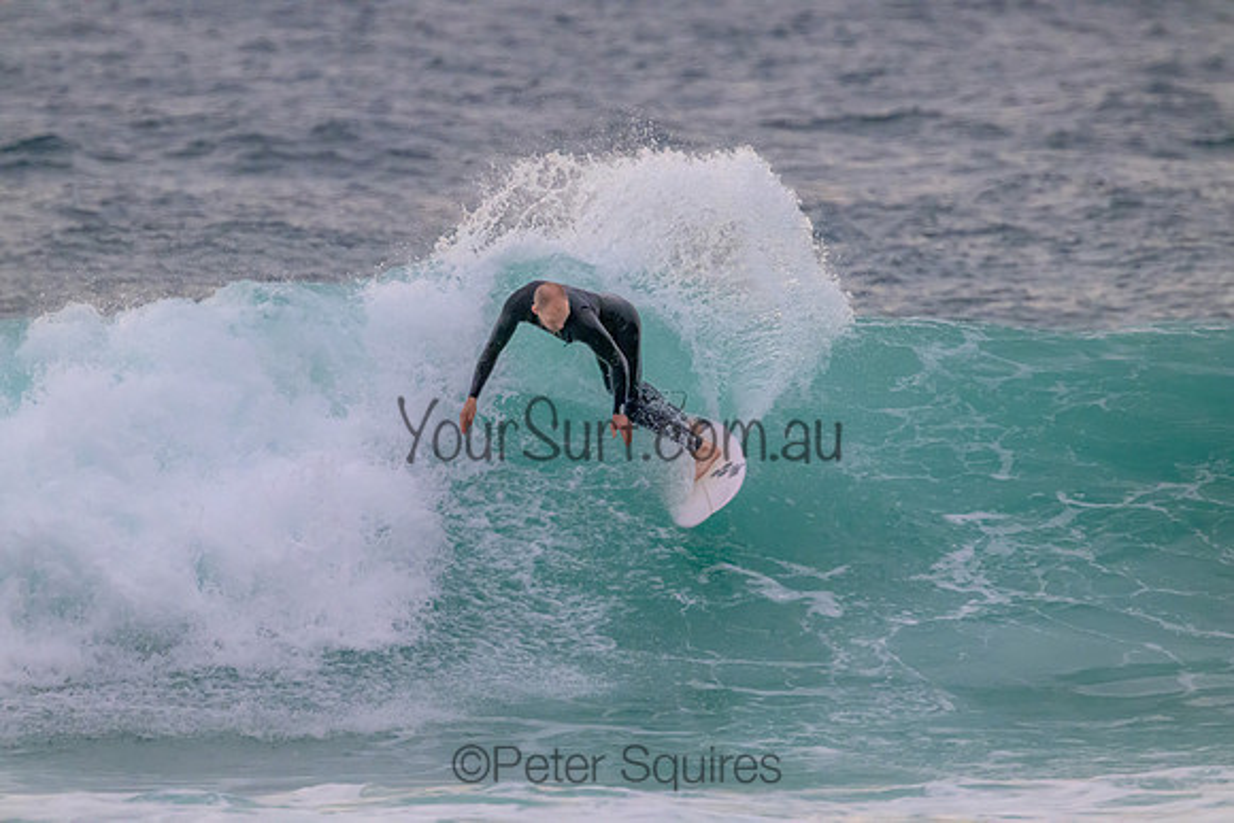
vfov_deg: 1.7
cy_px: 412
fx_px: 27427
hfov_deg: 2.6
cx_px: 617
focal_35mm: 800
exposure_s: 1/1600
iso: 7200
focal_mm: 800
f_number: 11
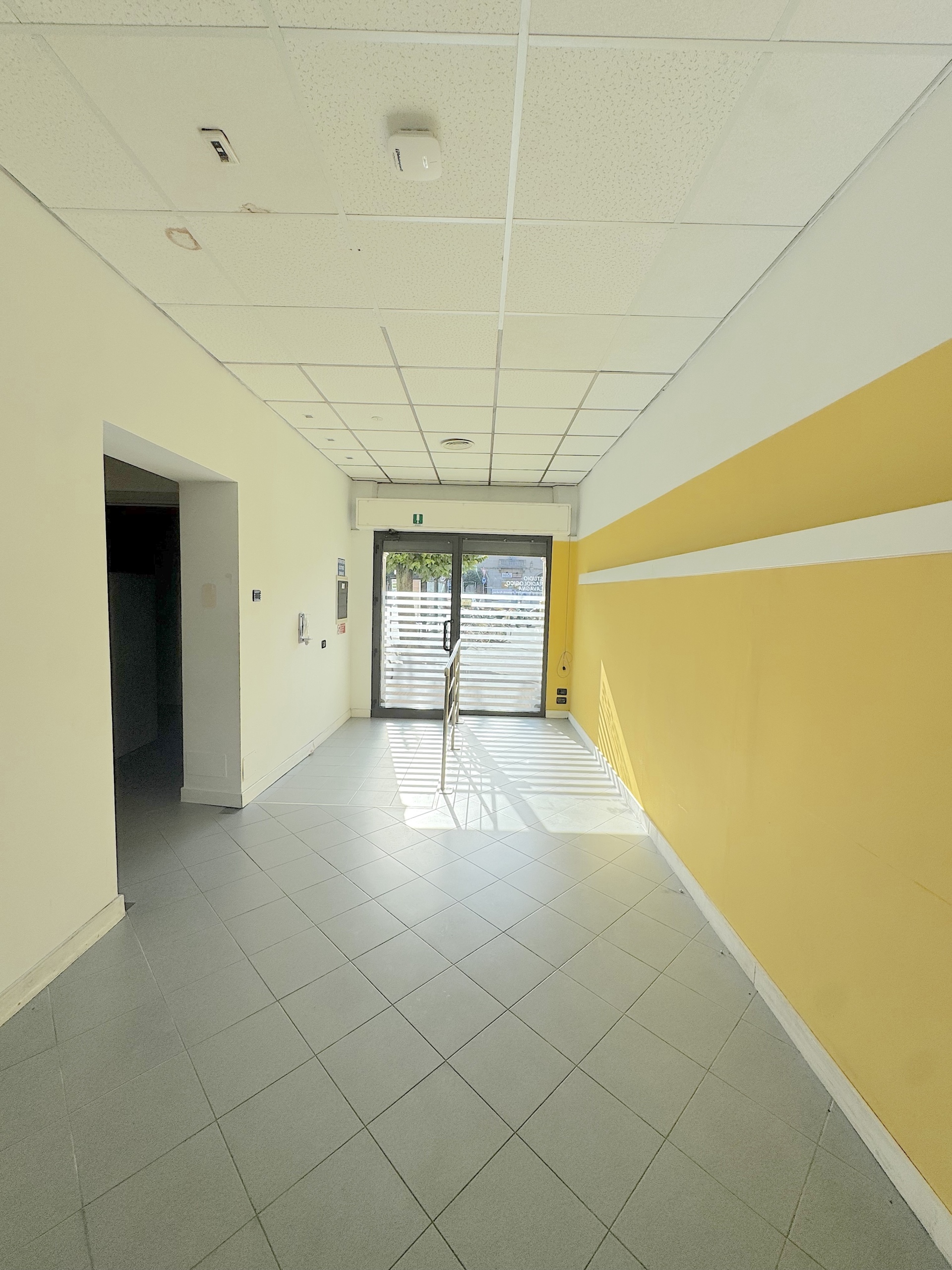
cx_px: 476
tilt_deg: -3.5
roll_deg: -1.8
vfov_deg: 102.1
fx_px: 513
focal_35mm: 14
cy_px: 635
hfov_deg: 85.7
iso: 40
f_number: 2.2
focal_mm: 2.22
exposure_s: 1/868
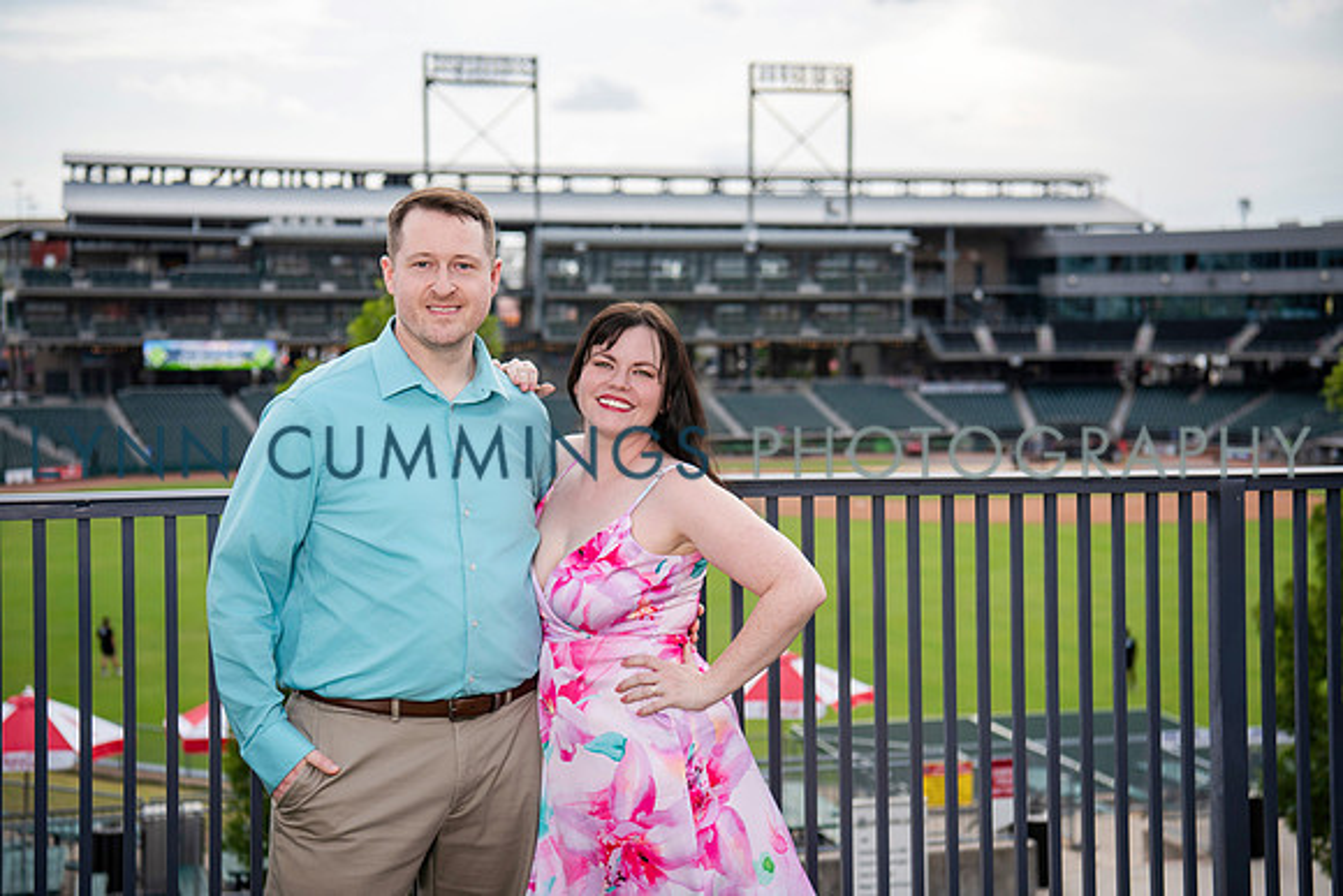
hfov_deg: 35.6
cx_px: 672
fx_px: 2090
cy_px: 448
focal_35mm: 56
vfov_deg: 24.2
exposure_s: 1/500
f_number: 4
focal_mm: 56
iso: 200
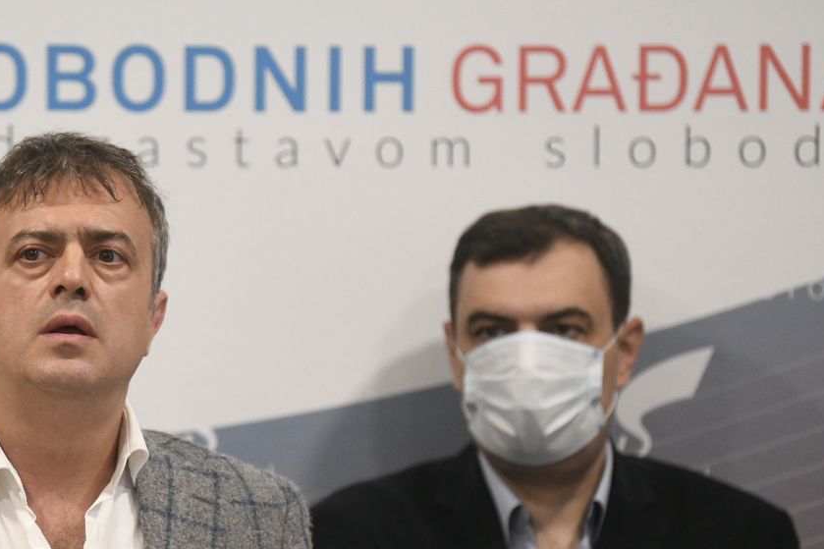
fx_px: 7071
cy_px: 419
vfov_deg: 4.4
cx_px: 125
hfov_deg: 6.7
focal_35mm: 309
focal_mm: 160
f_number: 2.8
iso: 3200
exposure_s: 1/200
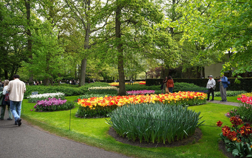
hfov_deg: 72.5
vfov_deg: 49.3
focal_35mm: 25
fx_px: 172
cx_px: 127
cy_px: 82
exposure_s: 1/100
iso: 100
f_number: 6.3
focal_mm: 24
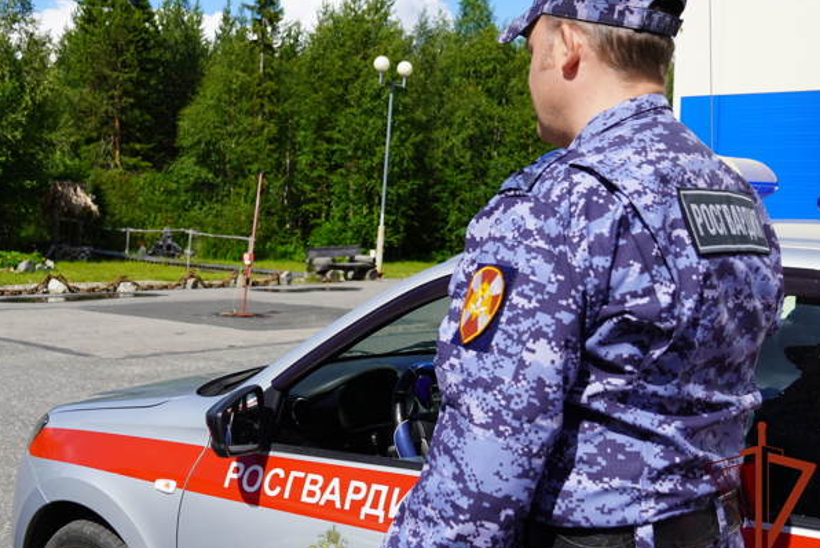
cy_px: 240
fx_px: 1117
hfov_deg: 40.1
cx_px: 309
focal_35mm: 49
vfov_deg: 27.5
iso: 100
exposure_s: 1/640
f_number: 5
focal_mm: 26
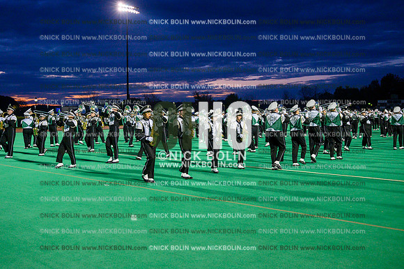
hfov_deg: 49.6
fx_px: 437
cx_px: 202
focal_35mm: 39
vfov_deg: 34.2
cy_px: 134
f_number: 5
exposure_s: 1/250
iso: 3200
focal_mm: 39
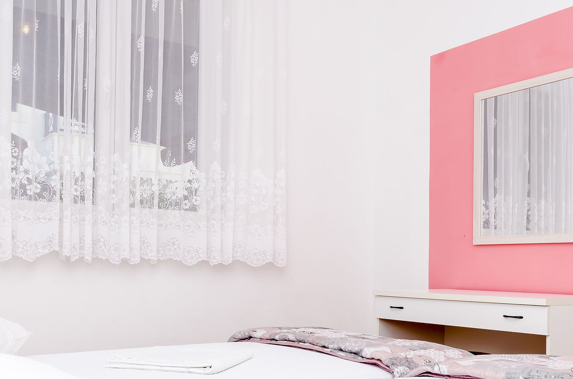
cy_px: 254
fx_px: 620
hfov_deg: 49.6
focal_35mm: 39
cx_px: 268
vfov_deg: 33.8
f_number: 8
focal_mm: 14
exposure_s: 1/100
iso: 250
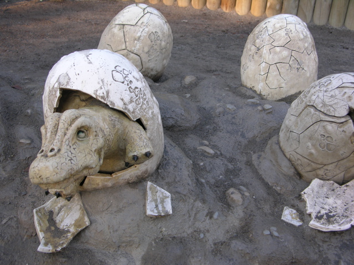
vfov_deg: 29.1
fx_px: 511
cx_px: 177
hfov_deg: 38.2
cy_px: 132
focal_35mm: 50
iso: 50
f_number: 3.4
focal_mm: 12.7
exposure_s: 1/40.1
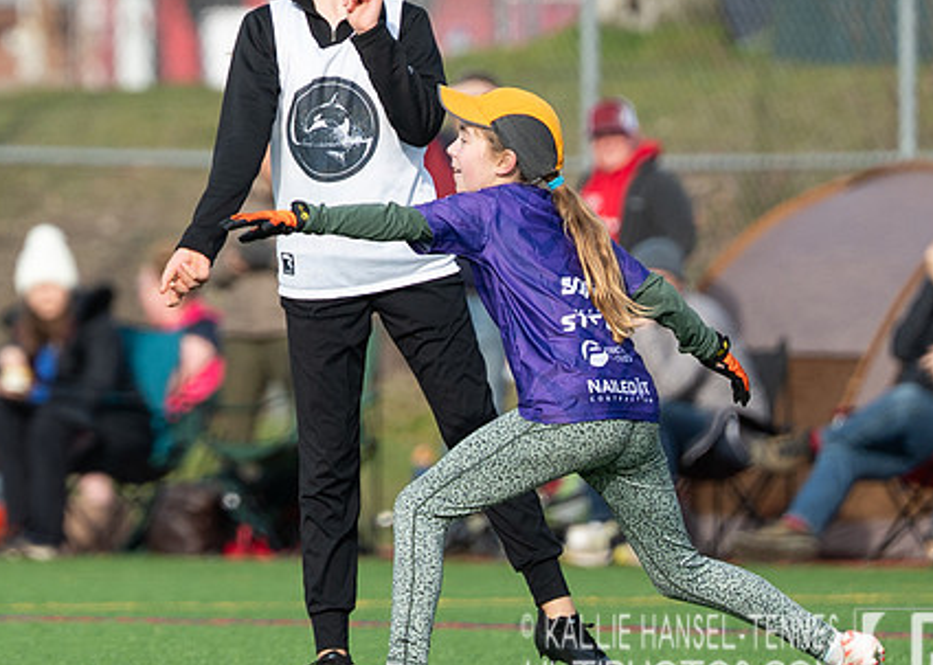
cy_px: 70
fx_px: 20867
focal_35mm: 788
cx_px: 137
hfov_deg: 2.6
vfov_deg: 1.8
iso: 200
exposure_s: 1/2000
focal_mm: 200
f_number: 2.8
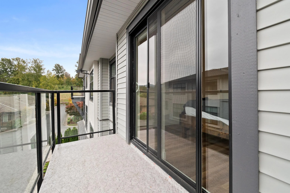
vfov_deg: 77.3
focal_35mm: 15
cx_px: 145
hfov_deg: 100.4
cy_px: 96
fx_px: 121
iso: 320
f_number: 7.1
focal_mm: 10
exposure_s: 1/160
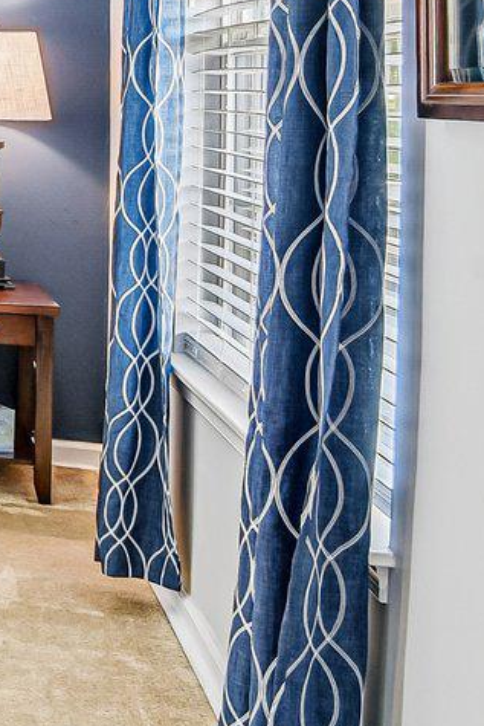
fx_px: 1390
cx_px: -962
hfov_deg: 11.4
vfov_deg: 28.3
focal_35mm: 69
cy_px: 91
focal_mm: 16
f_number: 8
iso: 400
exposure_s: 1/13
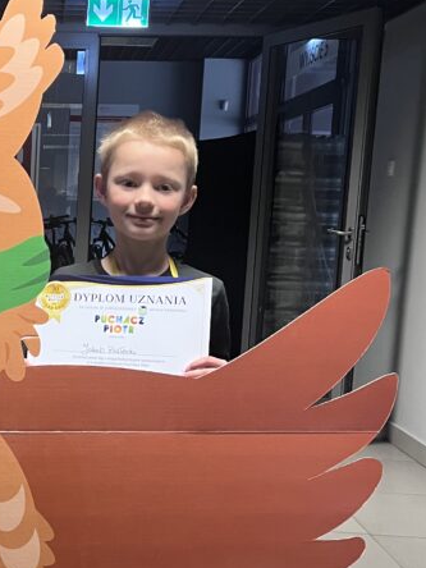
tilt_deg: -8.5
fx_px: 985
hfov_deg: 22.9
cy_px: 339
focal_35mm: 60
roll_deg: -1.2
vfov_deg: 32.1
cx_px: -52
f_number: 1.6
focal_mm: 5.1
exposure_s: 1/50
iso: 160
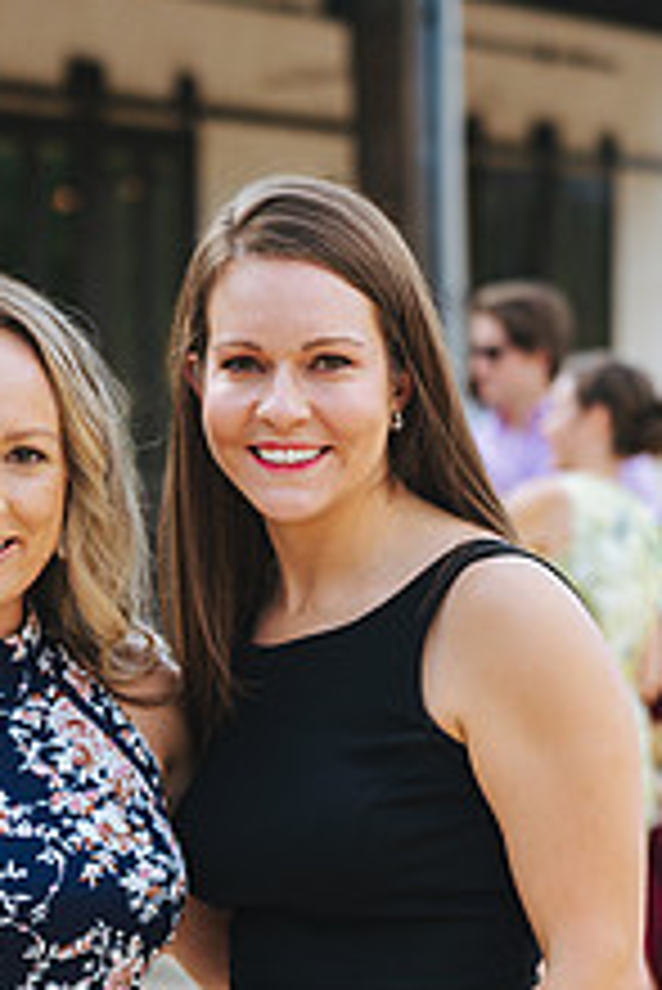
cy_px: 963
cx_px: 162
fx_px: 3773
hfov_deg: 10.0
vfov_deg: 14.7
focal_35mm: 137
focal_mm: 67
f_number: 2.8
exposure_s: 1/125
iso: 50
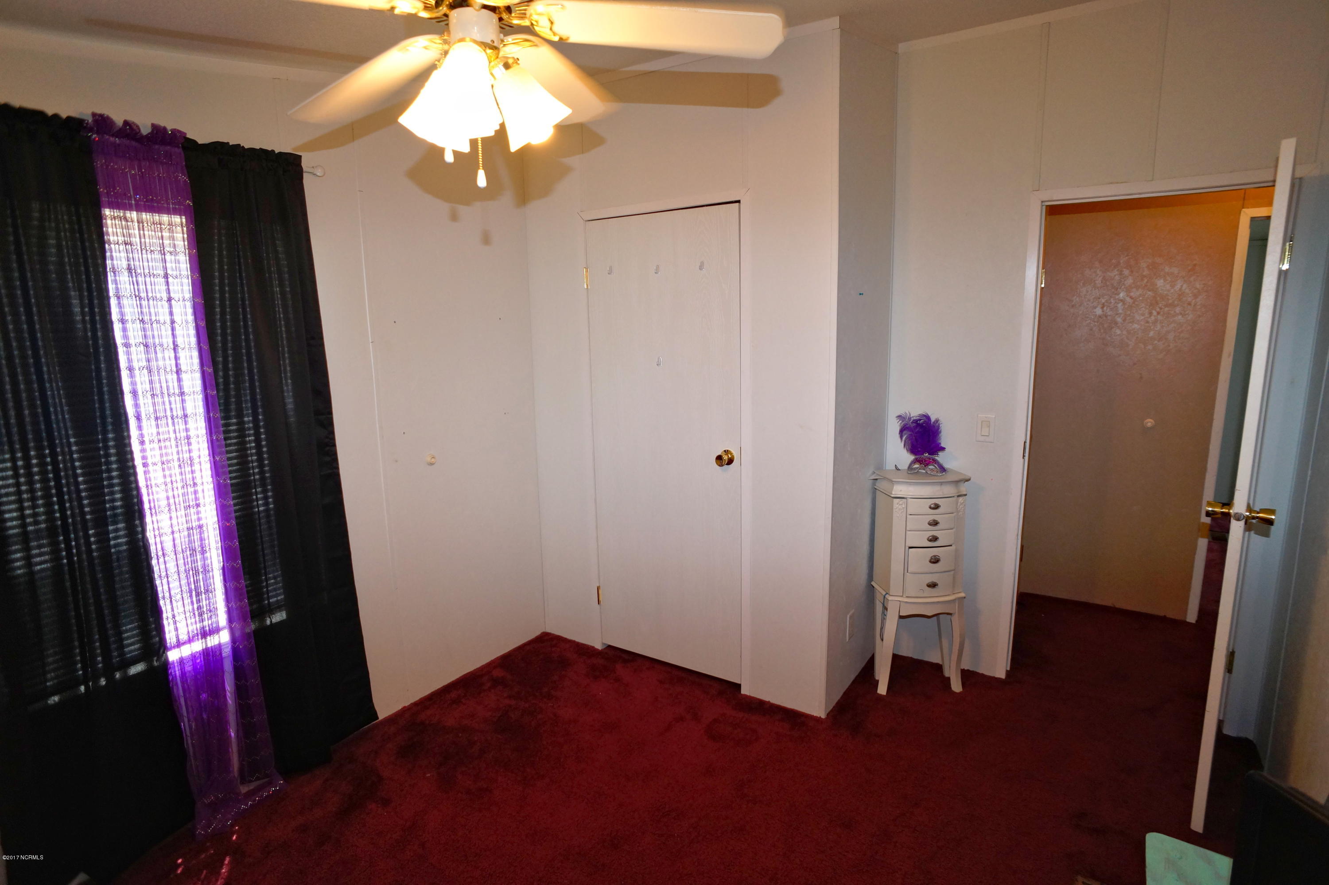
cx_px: 664
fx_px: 886
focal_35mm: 24
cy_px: 442
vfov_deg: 53.1
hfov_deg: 73.8
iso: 500
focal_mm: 16
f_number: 4
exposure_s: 1/60
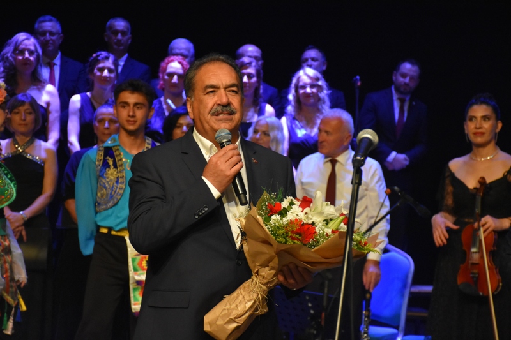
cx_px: 256
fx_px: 1703
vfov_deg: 11.4
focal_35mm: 120
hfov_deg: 17.1
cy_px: 170
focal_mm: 80
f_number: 5.3
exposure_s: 1/250
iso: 3600
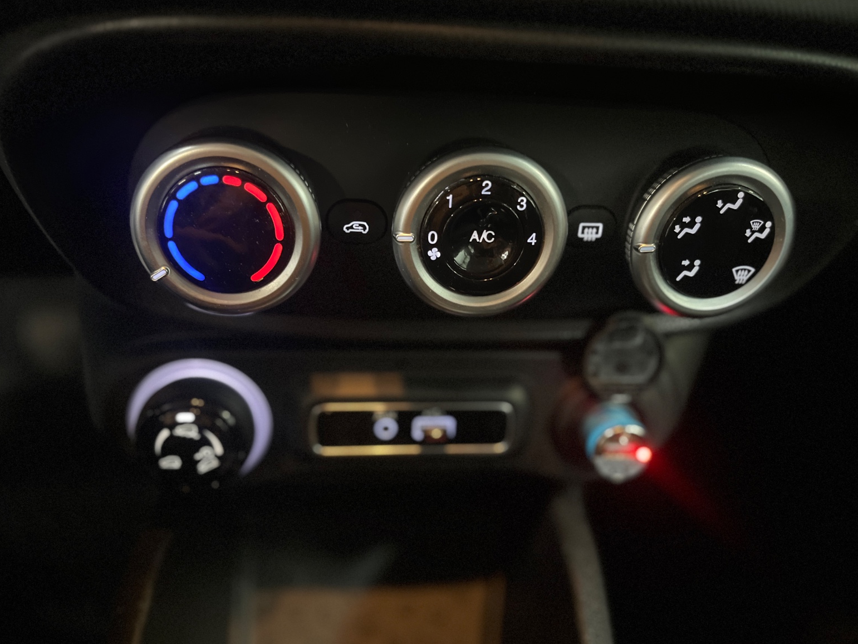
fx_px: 669
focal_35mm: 27
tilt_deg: -43.2
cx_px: 434
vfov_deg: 51.4
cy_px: 330
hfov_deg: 65.3
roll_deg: -6.2
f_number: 1.6
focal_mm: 5.1
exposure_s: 1/21
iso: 1000
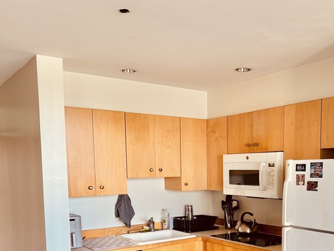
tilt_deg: -5.9
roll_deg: +0.3
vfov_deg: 34.7
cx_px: 213
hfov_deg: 46.3
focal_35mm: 40
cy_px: 205
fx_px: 386
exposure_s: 1/121
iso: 160
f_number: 1.78
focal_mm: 6.76
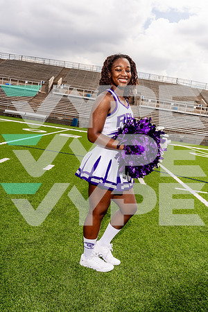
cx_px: 104
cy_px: 156
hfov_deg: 37.9
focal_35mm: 35
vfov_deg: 54.4
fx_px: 303
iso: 100
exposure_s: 1/250
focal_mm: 35
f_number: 8
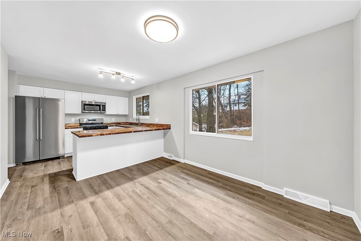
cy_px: 120
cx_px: 180
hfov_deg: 112.6
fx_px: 120
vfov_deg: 90.0
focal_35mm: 12
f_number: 8
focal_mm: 8
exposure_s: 1/7
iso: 250
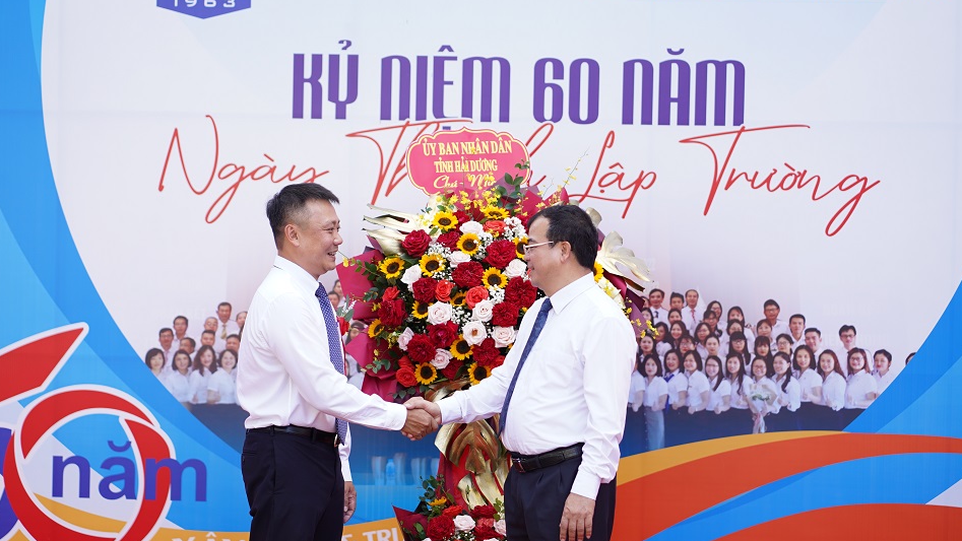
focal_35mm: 94
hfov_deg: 22.7
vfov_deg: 12.9
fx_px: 2398
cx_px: 485
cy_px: 310
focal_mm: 85
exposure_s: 1/640
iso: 200
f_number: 2.2
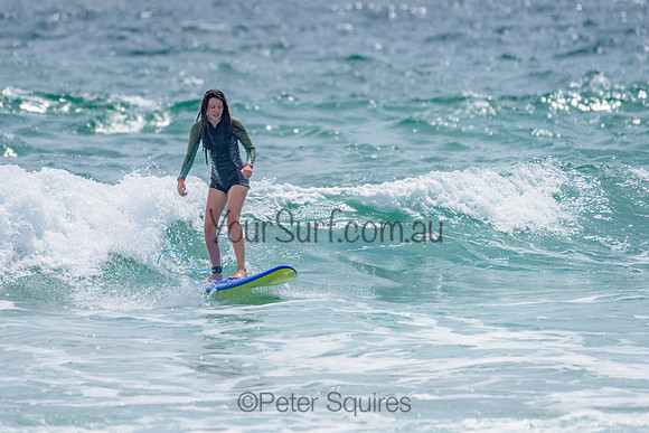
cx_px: 251
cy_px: 168
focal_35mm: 613
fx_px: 11046
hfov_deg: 3.4
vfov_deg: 2.2
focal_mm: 500
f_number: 5.6
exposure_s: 1/2000
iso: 110
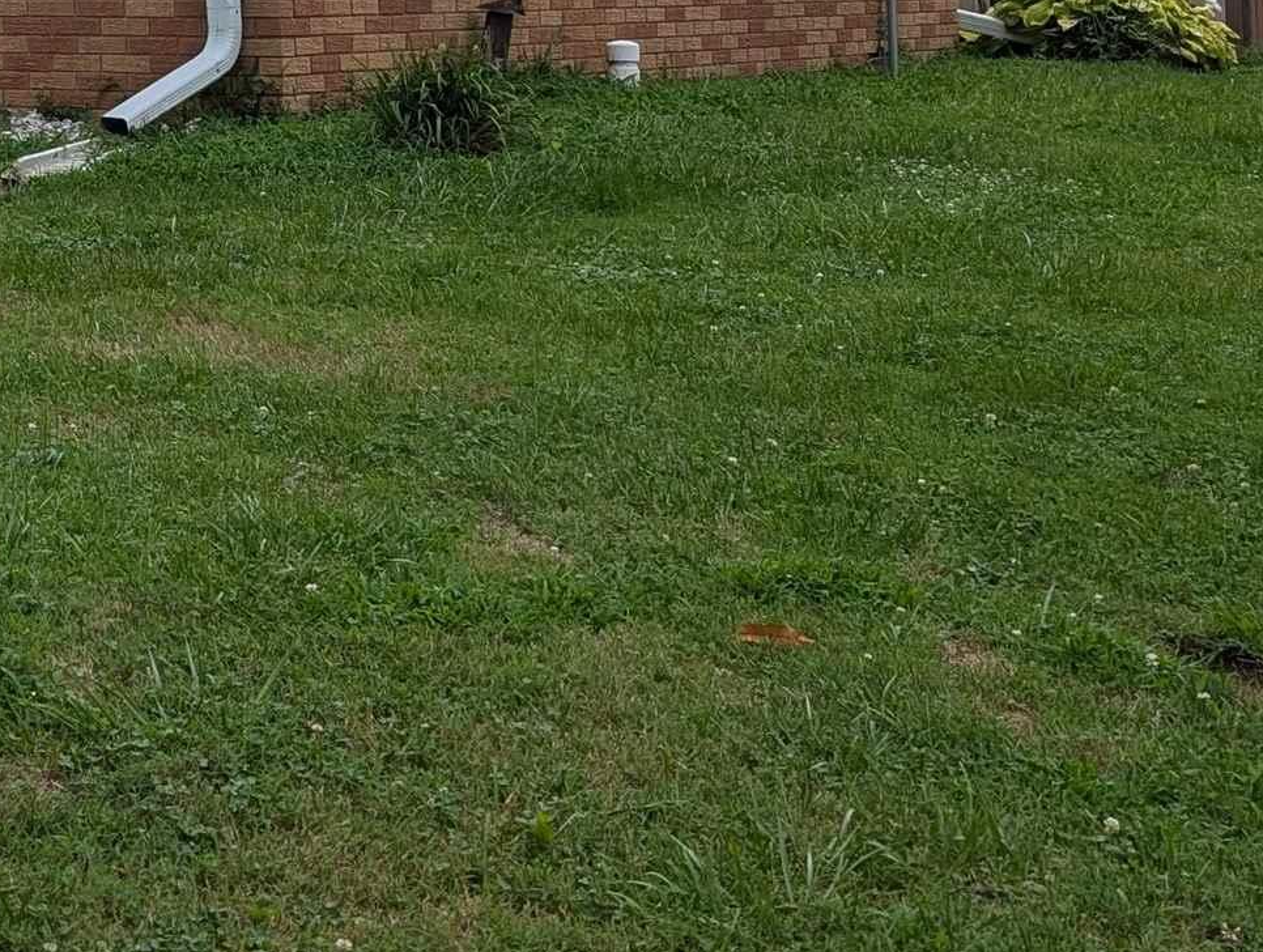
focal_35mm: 76
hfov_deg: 23.7
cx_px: -187
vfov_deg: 18.5
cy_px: -150
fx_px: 2778
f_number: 1.68
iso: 21
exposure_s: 1/651
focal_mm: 6.9
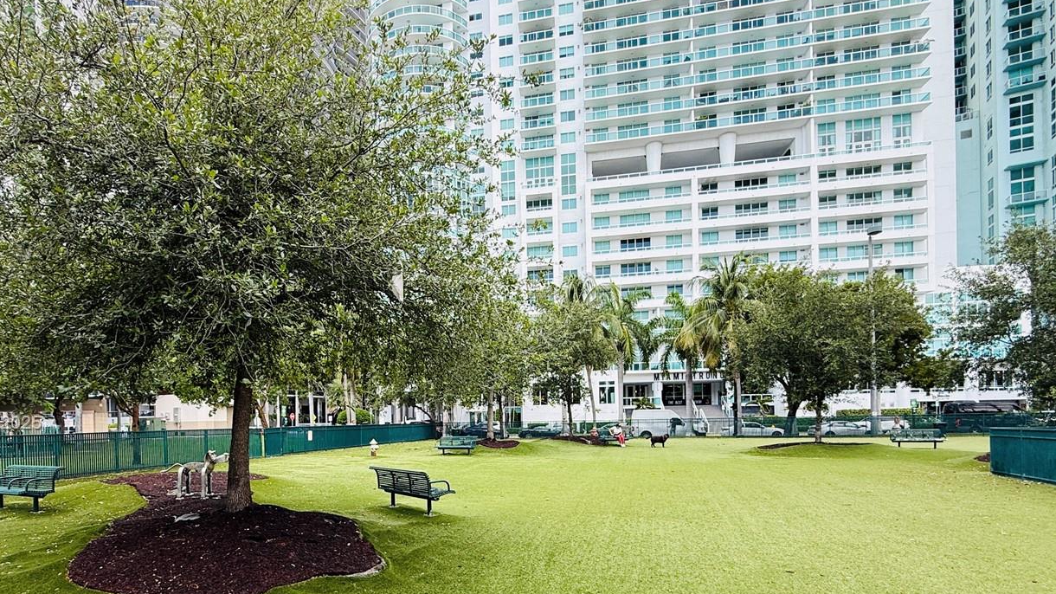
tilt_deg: -0.4
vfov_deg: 54.0
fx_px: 560
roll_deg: +1.4
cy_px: 424
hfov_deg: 86.1
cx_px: 457
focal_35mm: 20
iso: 50
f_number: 2.2
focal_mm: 2.22
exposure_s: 1/191
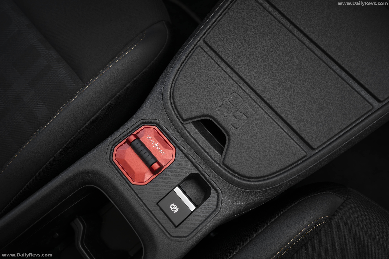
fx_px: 259
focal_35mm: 24
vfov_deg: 53.1
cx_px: 194
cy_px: 130
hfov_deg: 73.7
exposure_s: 1/80
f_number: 4.5
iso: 160
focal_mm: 24
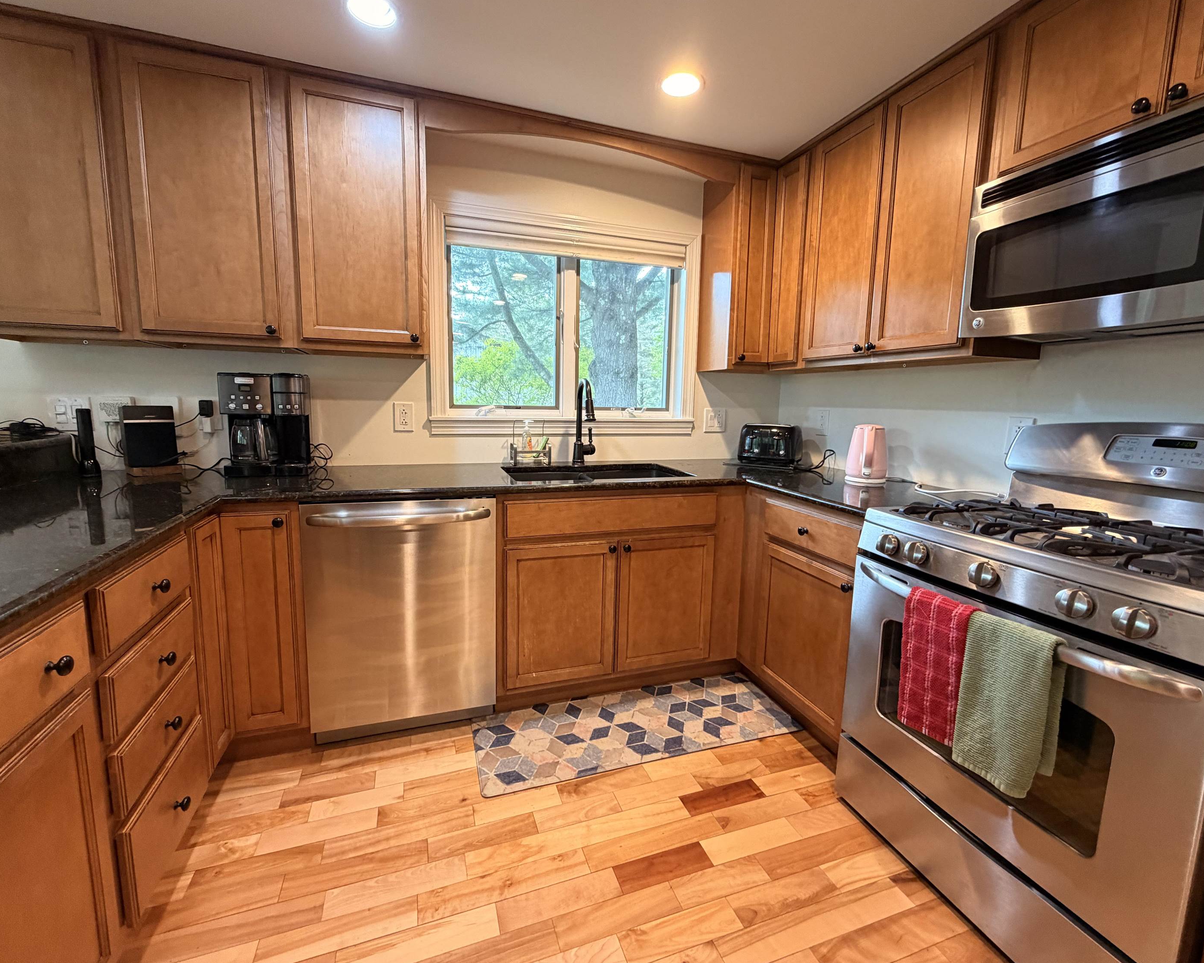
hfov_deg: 96.8
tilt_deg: -7.7
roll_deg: -0.8
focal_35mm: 15
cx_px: 603
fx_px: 534
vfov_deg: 84.0
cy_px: 471
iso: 250
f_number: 2.2
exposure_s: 1/60
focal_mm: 2.22
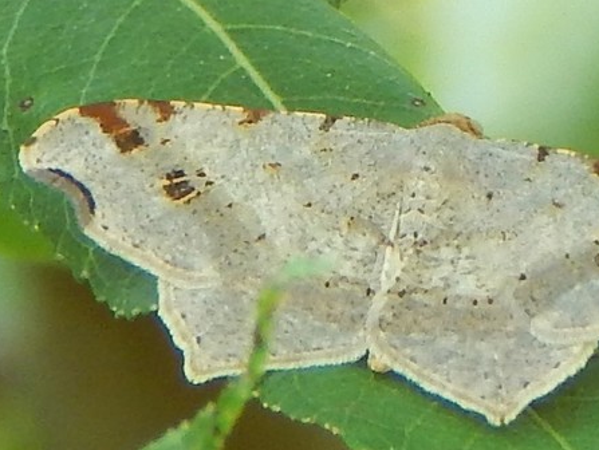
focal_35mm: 476
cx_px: 391
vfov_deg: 3.1
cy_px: 204
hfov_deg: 4.2
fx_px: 8243
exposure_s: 1/30
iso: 140
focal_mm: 44.9
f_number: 5.6
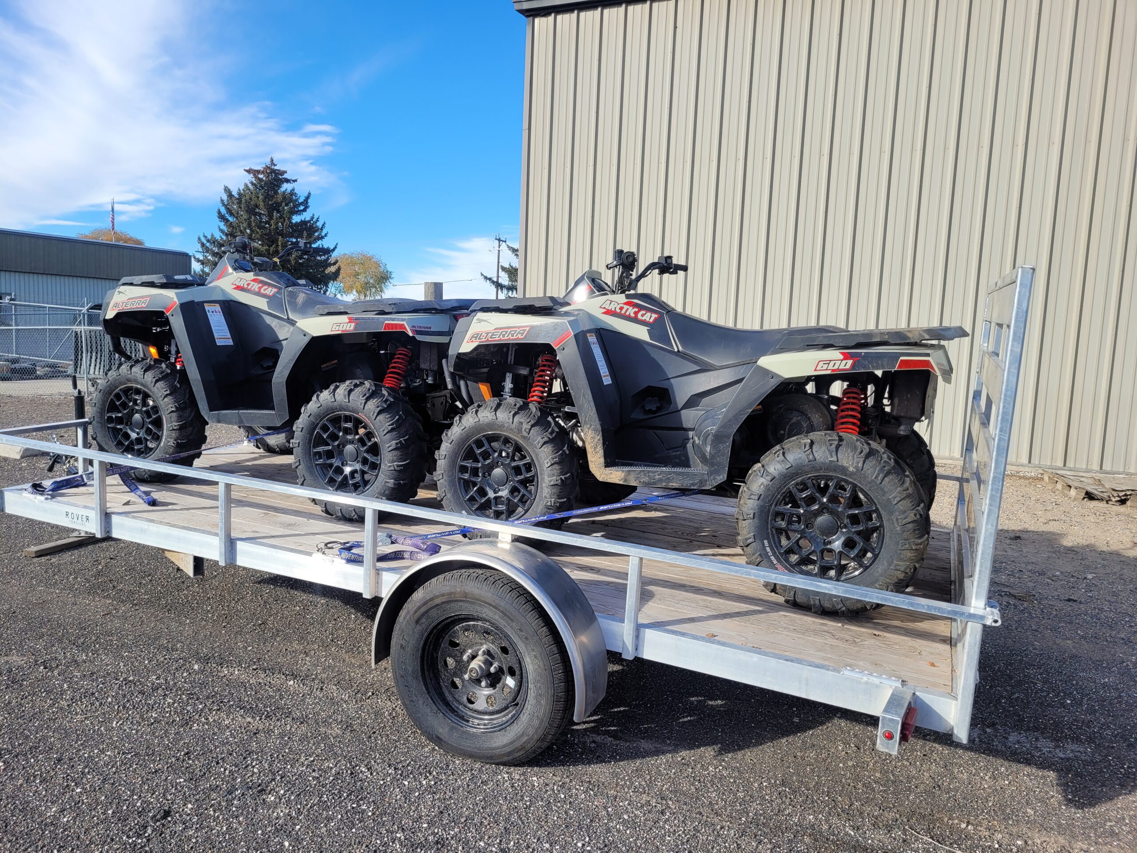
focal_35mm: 26
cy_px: 426
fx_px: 854
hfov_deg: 67.3
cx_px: 568
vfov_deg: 53.1
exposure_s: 1/1252
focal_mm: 5.4
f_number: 1.8
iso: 40
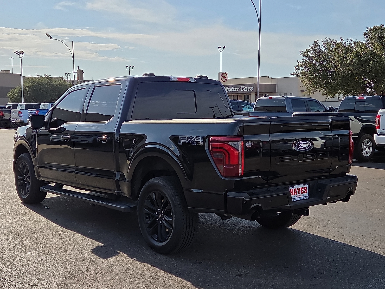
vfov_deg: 32.2
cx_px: 192
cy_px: 144
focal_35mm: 45
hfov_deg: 42.1
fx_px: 500
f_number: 1.8
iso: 25
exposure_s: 1/3333
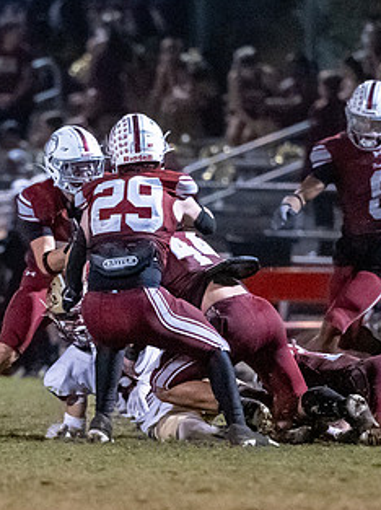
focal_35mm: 693
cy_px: 357
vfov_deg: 2.9
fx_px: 10191
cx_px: 56
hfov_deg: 2.1
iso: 10000
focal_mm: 200
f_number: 2.8
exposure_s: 1/800
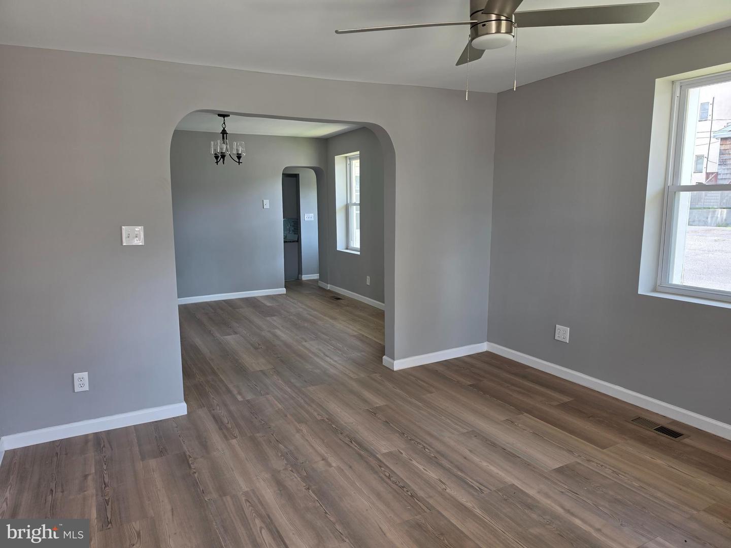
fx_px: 486
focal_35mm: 23
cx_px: 366
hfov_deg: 73.9
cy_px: 274
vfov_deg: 58.9
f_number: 1.4
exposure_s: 1/180
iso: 40
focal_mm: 6.5
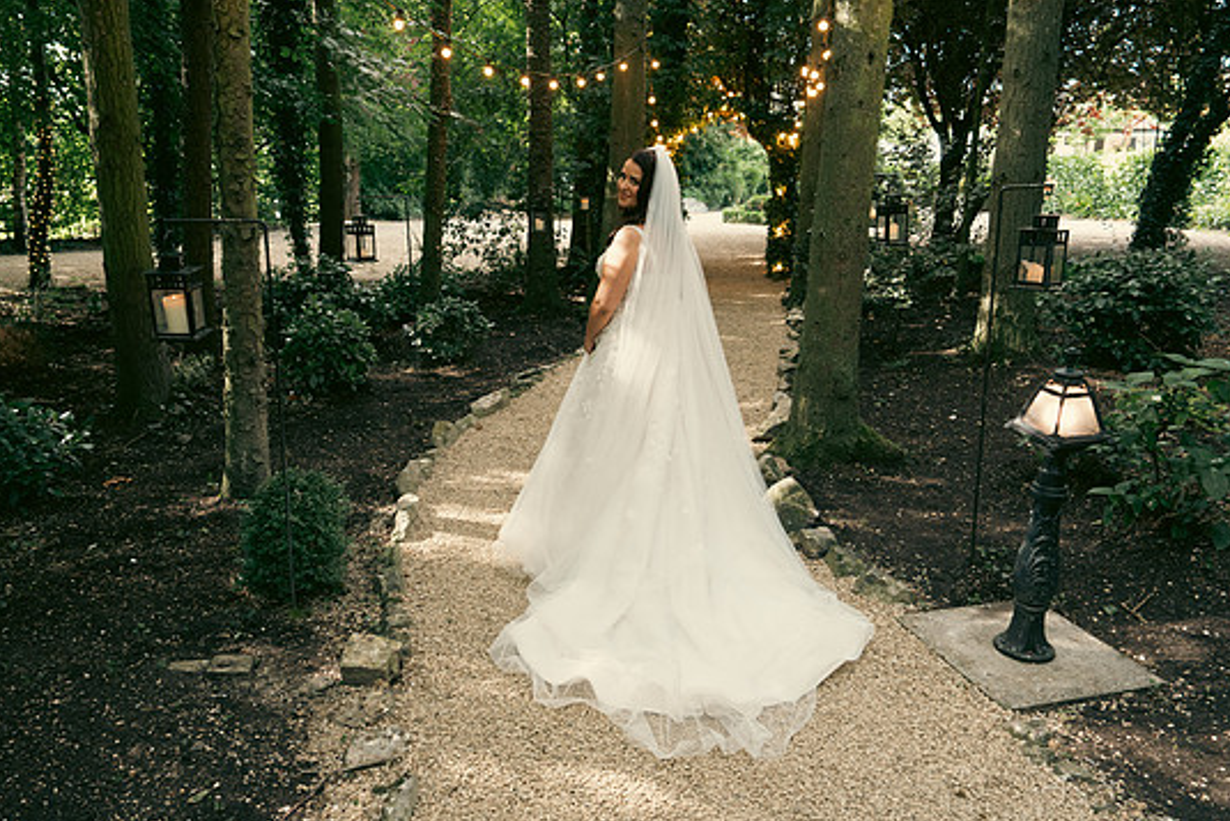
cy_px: 406
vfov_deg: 49.6
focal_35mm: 26
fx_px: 889
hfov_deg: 69.3
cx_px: 584
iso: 500
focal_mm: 24
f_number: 3.5
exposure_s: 1/200
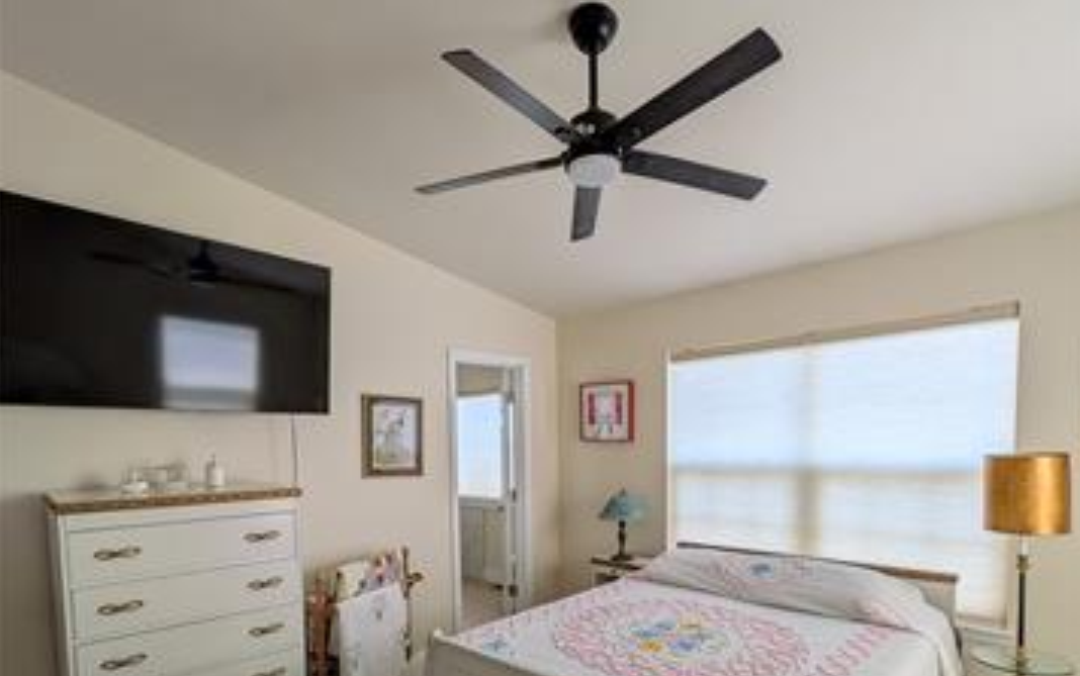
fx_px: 589
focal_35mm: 20
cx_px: 543
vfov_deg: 57.6
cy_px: 482
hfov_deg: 85.0
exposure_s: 1/94.3
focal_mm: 1.85
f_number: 2.2
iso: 52
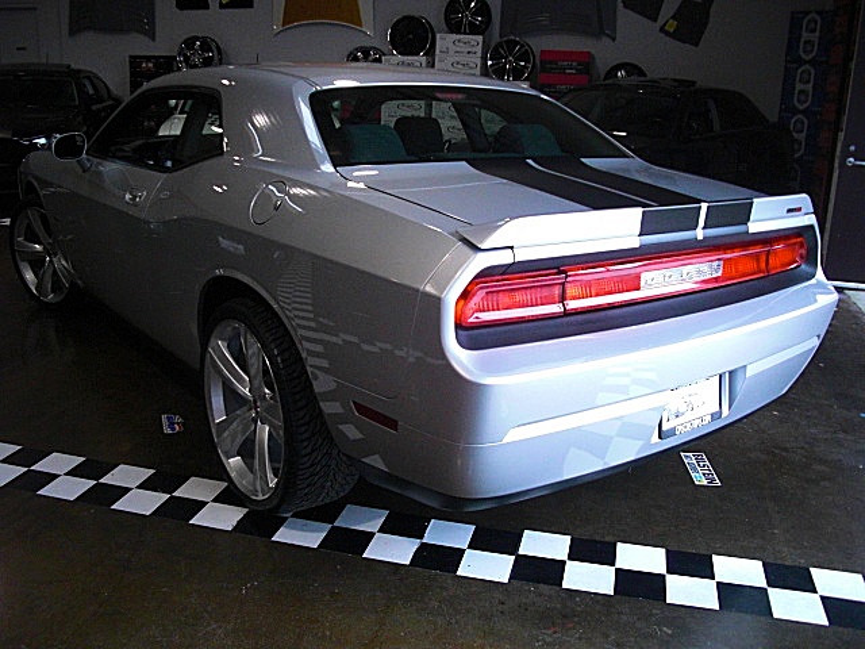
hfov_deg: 51.4
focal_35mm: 36
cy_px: 324
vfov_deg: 39.7
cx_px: 432
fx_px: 900
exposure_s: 1/60
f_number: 2.8
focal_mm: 6.3
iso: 400
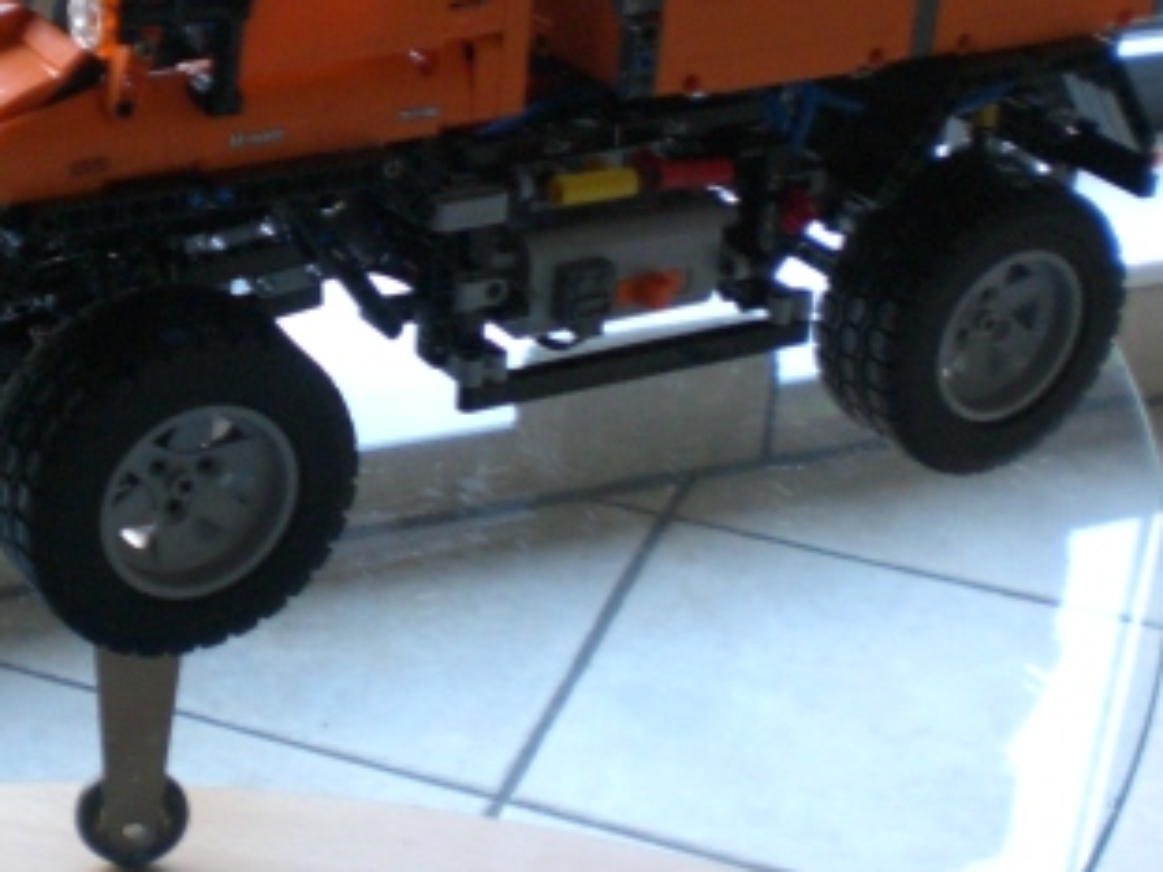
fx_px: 2621
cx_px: 194
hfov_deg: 24.5
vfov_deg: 18.8
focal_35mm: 78
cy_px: 250
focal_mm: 6.3
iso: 200
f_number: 3.1
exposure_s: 1/100
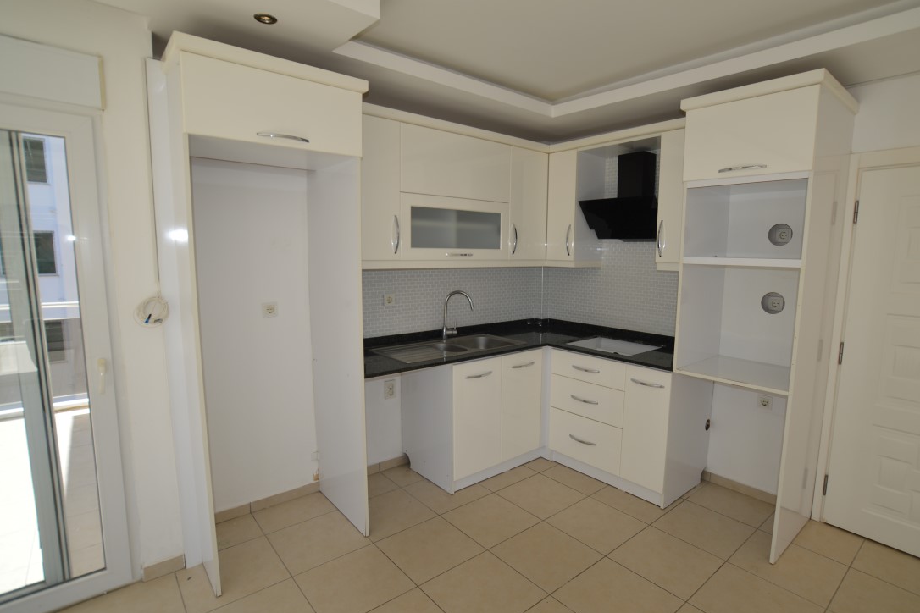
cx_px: 475
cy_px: 305
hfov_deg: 91.5
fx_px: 448
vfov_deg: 68.8
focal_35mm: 18
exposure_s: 1/160
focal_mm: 11
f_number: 4.5
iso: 100
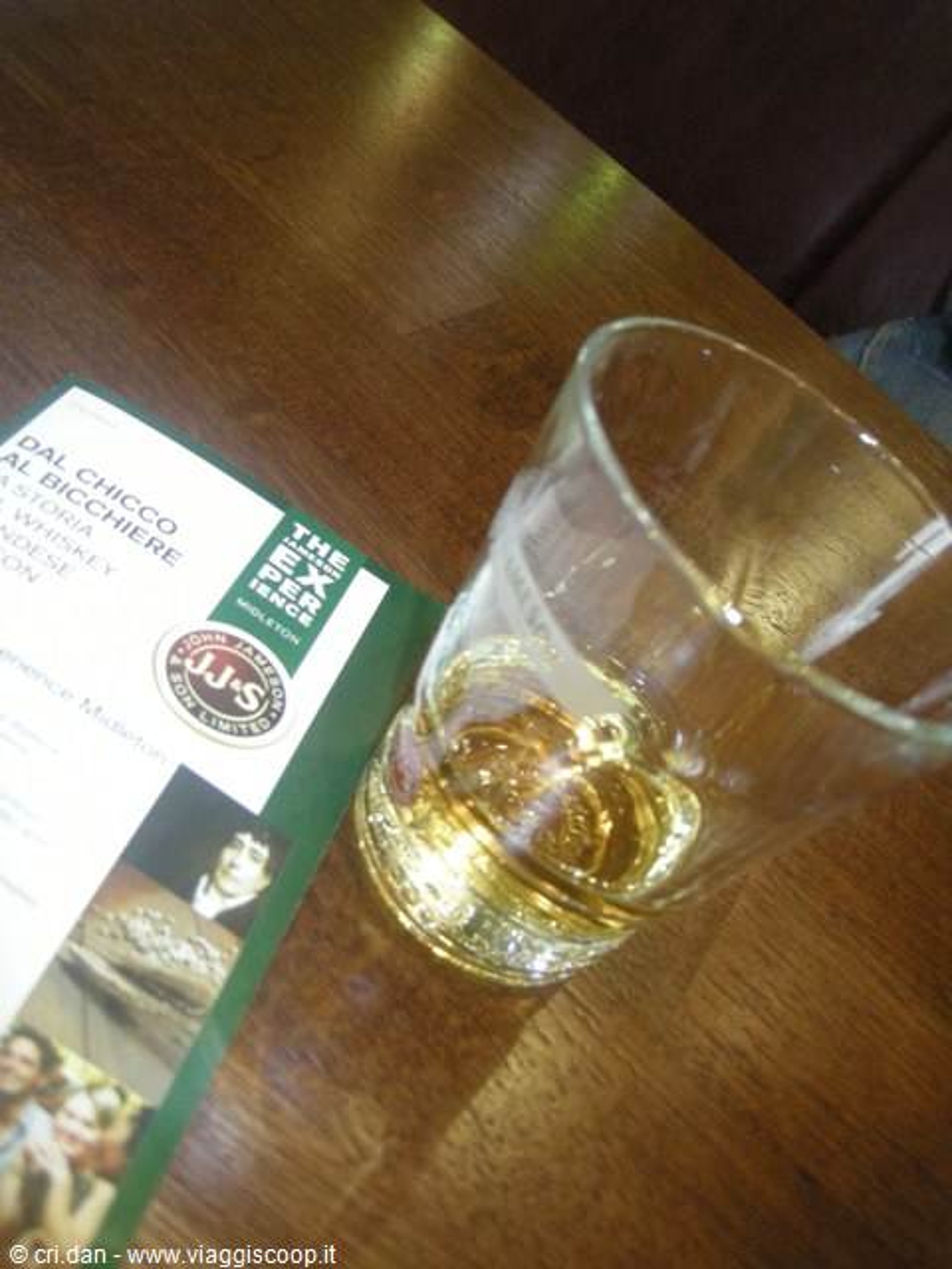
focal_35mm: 36
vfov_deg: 51.4
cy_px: 634
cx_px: 476
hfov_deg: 39.7
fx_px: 1320
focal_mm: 7.5
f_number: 2.7
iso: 400
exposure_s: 1/13.2
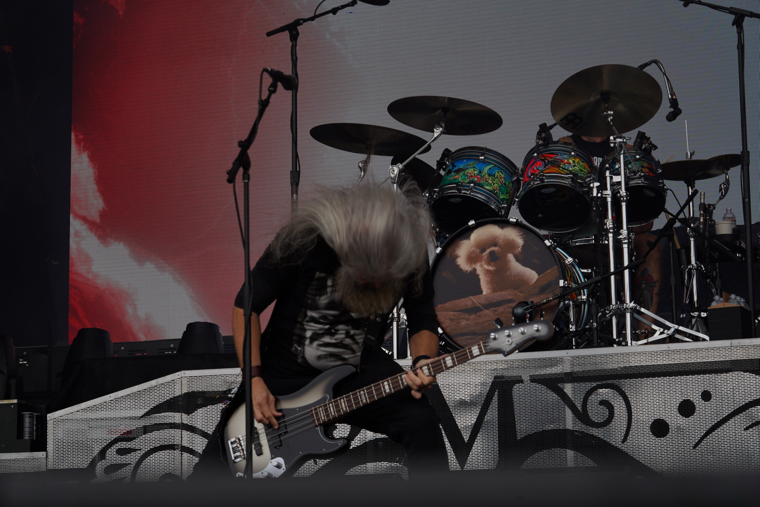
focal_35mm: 95
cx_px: 380
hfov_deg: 21.5
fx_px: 2005
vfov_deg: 14.4
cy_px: 254
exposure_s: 1/250
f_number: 8
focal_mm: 95
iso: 100
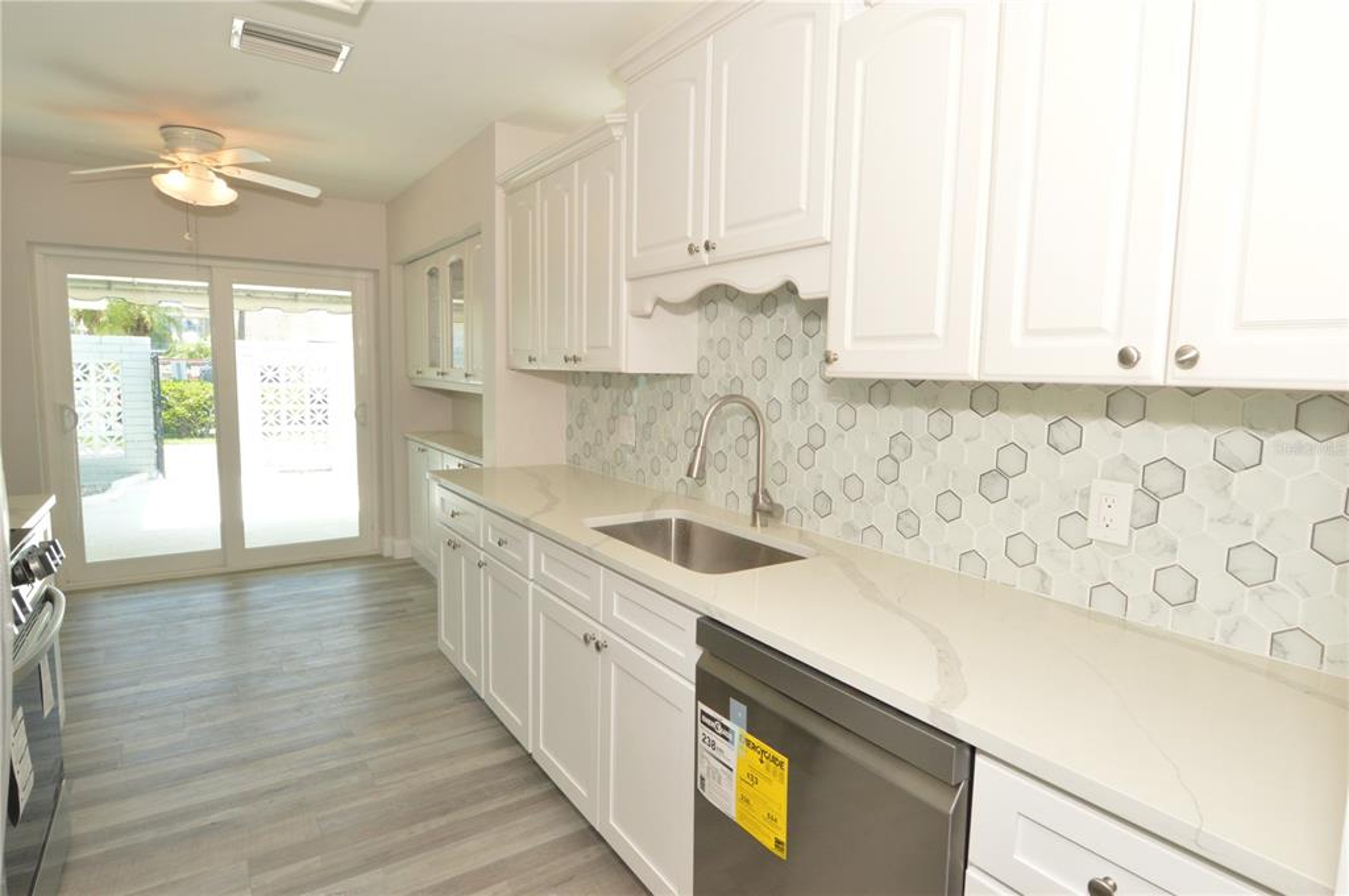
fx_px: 674
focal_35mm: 18
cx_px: 674
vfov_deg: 67.2
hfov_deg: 90.1
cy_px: 448
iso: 800
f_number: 11
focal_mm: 12
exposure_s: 1/80
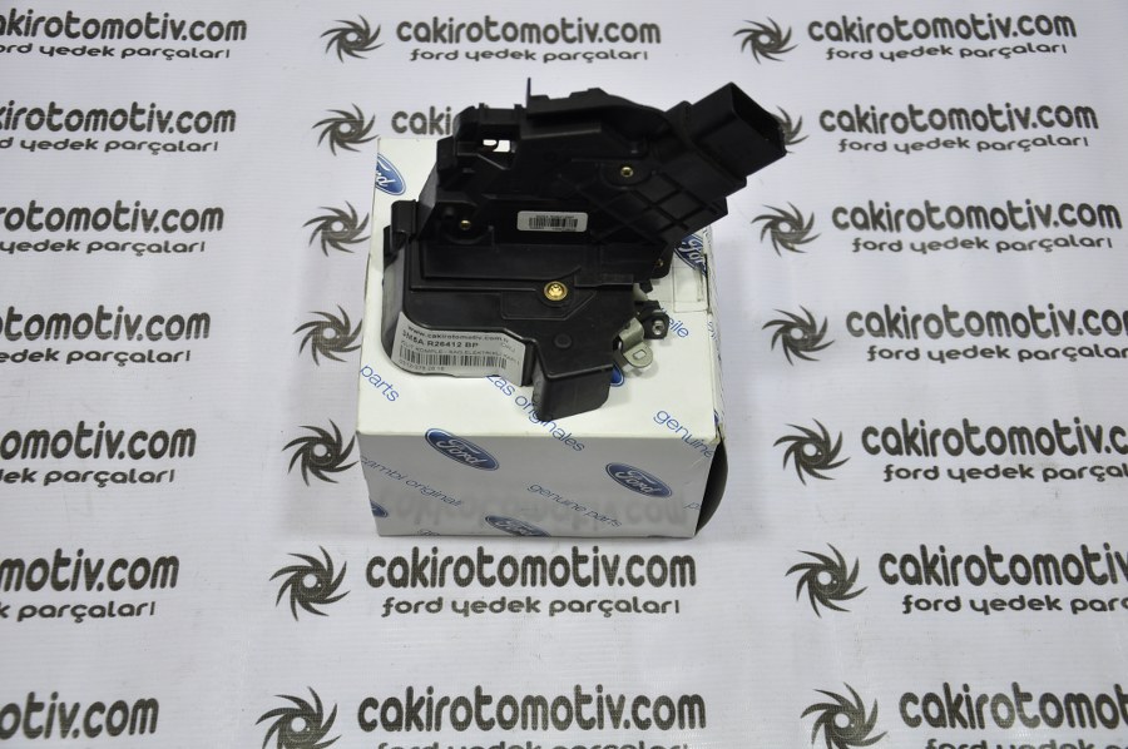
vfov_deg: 28.0
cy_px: 374
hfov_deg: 41.2
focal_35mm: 48
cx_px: 564
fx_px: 1502
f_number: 4.5
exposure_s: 1/40
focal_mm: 32
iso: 200
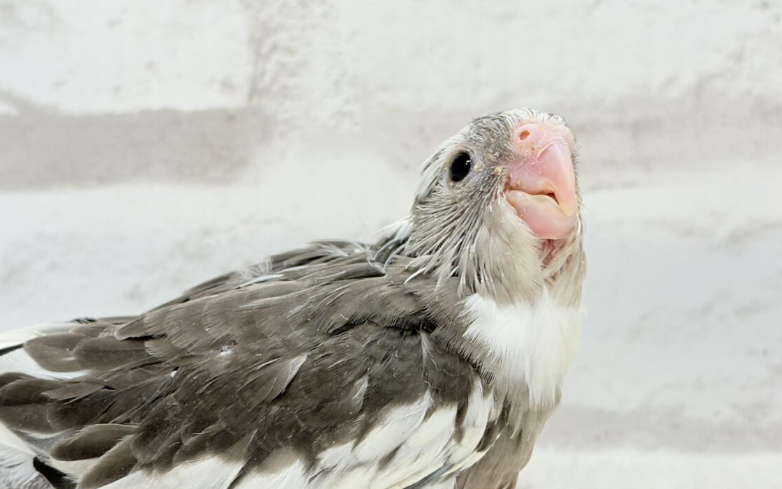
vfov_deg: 22.0
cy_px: 276
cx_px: 370
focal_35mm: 59
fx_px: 1258
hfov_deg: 34.5
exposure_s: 1/100
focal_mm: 5.96
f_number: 1.6
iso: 100
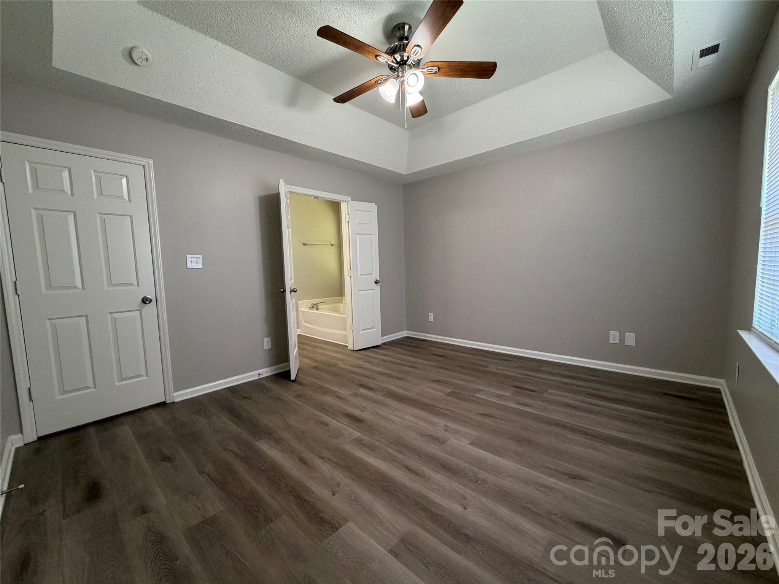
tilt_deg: -4.8
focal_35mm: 14
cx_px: 390
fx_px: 315
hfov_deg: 102.1
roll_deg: +2.7
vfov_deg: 85.7
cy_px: 292
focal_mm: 2.22
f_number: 2.2
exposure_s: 1/60
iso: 160
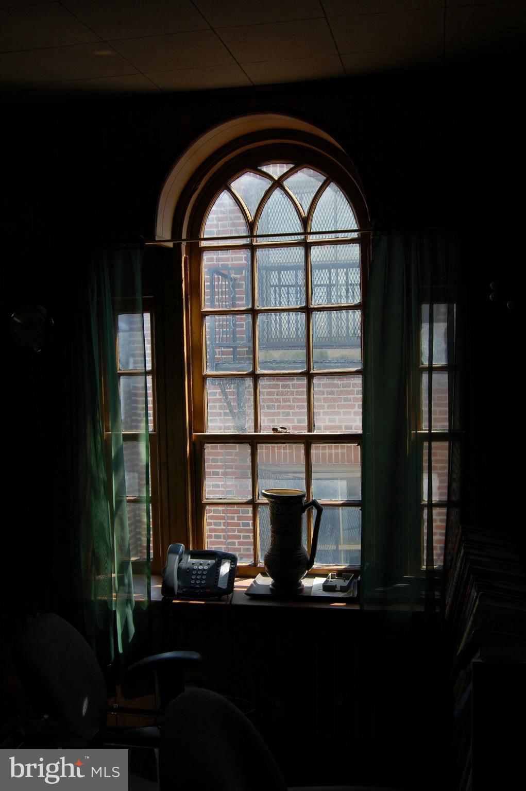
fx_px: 856
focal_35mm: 39
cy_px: 396
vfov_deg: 49.6
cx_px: 263
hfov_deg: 34.2
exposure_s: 1/125
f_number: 5.6
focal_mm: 26
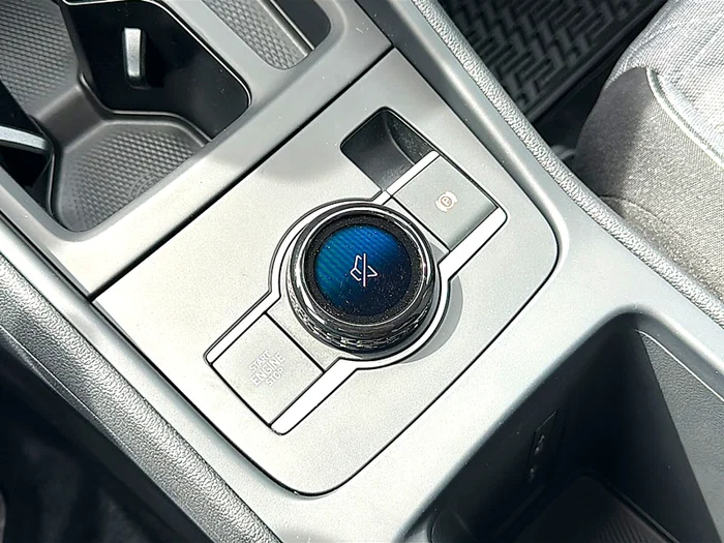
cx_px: 362
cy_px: 272
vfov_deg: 40.7
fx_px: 732
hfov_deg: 52.6
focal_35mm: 35
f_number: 1.78
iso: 80
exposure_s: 1/264
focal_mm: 6.86
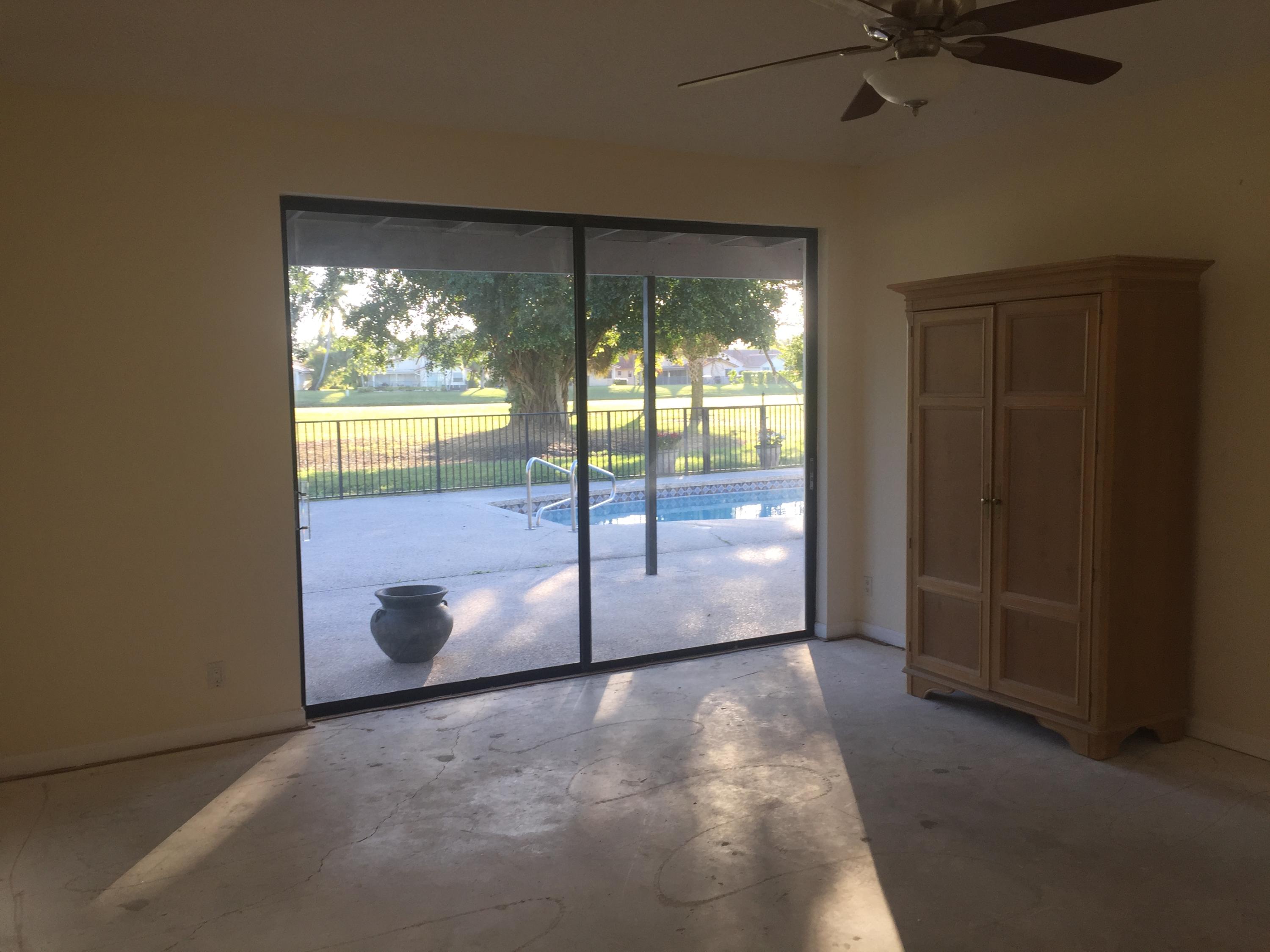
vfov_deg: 48.2
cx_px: 635
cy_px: 476
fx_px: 1064
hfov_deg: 61.7
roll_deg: +0.5
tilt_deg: -6.3
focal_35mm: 29
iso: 32
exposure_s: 1/120
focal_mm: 4.15
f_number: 2.2
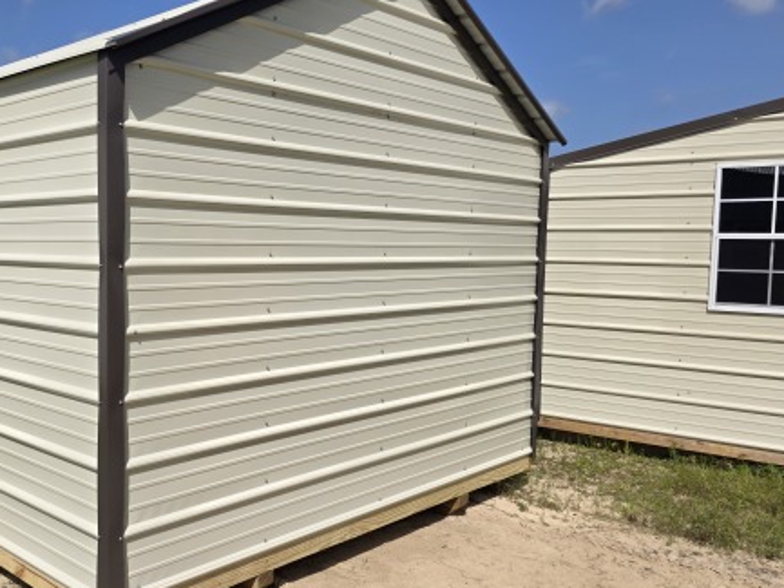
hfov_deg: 52.3
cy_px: 282
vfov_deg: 41.8
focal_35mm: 34
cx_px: 228
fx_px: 770
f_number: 1.7
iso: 50
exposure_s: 1/7944
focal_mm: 6.3
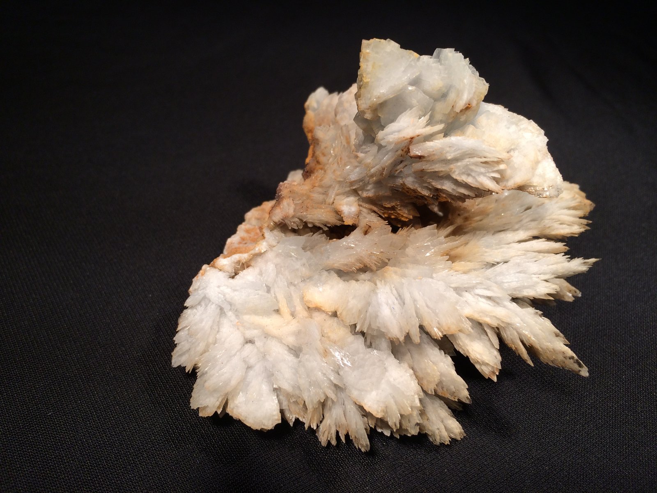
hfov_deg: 61.7
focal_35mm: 29
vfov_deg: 48.2
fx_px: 550
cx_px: 328
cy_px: 246
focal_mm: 4.15
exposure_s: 1/193
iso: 32
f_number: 2.2
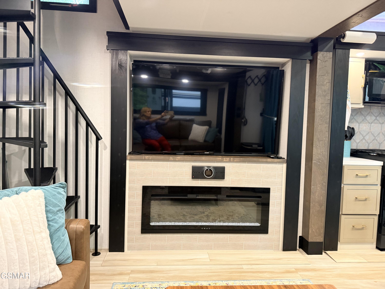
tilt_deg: -1.4
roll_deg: -1.0
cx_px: 192
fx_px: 267
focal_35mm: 24
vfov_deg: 56.8
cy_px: 144
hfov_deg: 71.6
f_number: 1.78
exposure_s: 1/57
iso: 640
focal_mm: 6.76
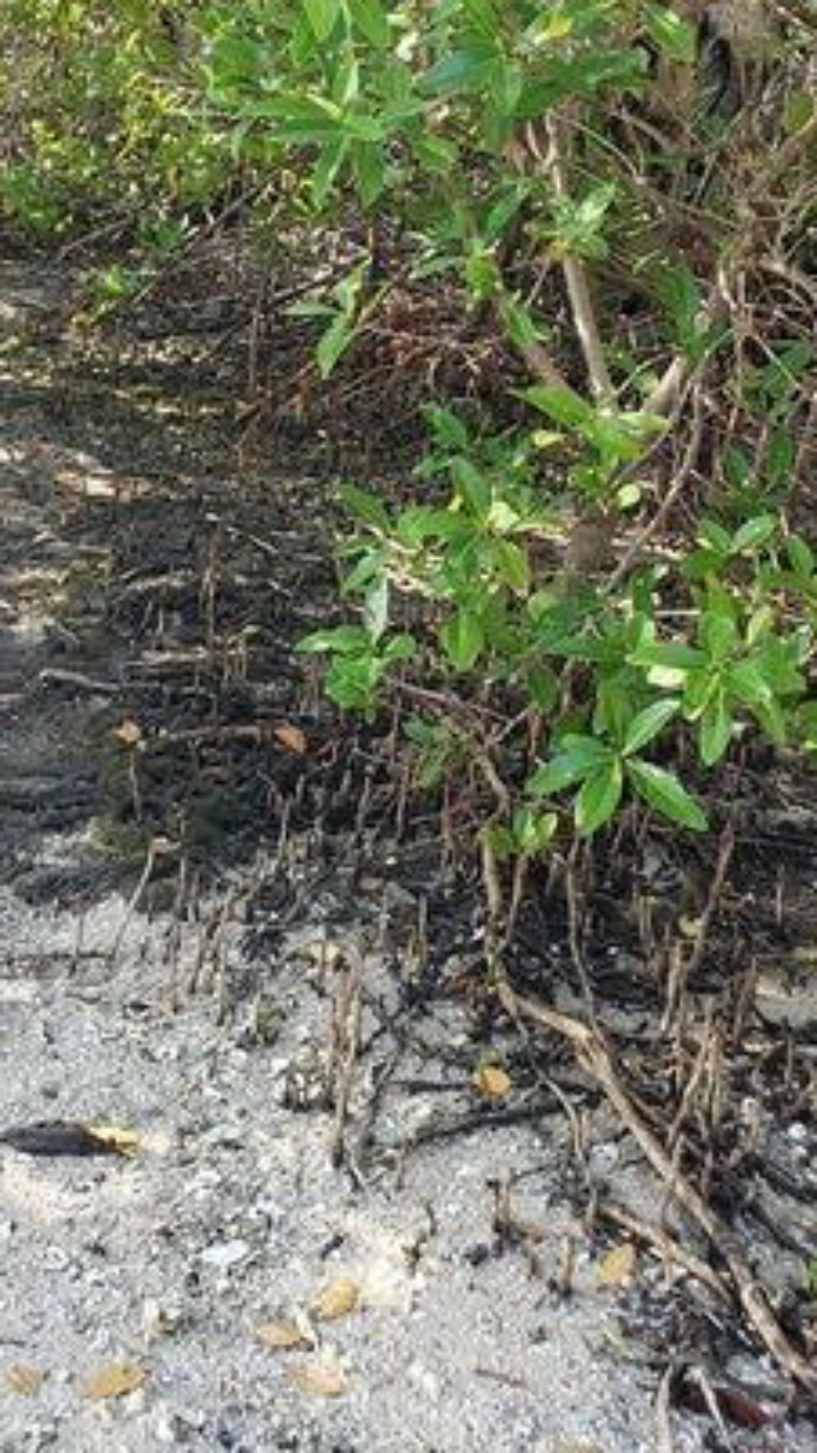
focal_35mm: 47
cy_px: 287
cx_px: 145
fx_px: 1811
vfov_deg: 41.8
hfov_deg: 24.9
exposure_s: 1/60
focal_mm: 4.3
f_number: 2.4
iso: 64
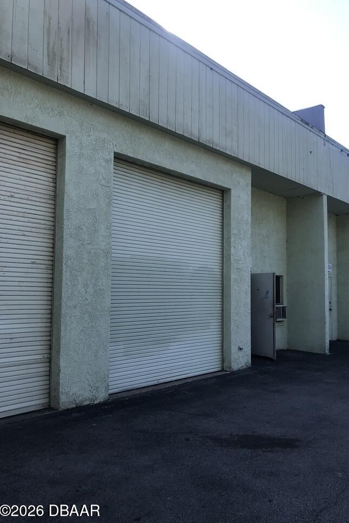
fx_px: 436
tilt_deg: +3.1
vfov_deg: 61.9
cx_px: 199
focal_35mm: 30
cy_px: 266
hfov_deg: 43.5
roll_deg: -0.6
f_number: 1.8
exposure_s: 1/651
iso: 20
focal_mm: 3.99
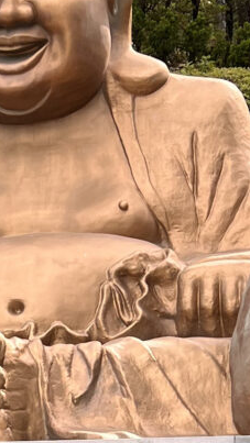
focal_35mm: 135
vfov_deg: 15.4
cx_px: -37
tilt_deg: +2.4
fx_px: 1589
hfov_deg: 8.9
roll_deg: +0.4
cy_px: 522
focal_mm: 5.7
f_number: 1.5
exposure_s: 1/982
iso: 50
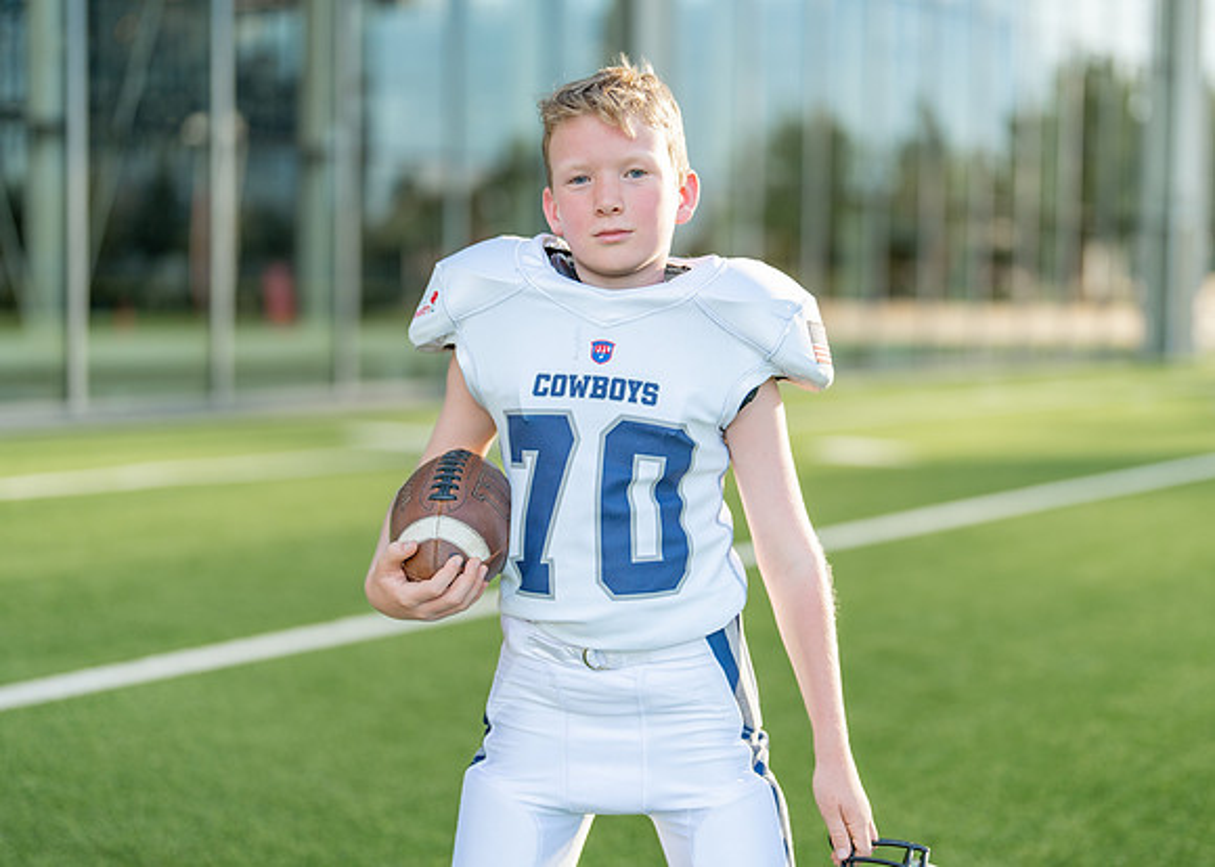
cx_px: 649
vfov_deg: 24.5
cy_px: 388
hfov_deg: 33.8
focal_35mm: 58
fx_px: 1998
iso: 100
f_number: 1.2
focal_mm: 50
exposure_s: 1/2500
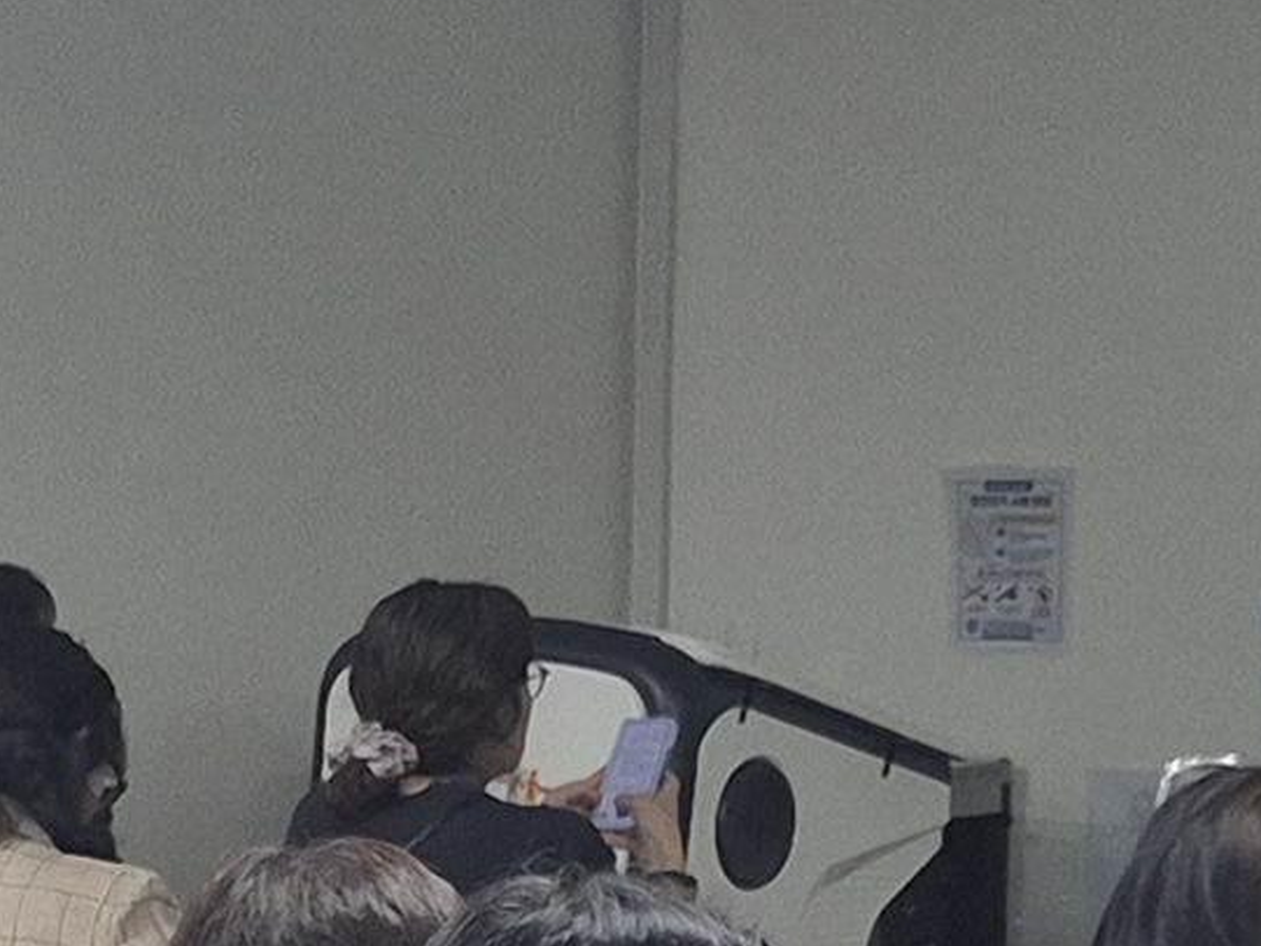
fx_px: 6194
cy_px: 1072
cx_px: 354
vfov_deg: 8.7
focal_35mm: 170
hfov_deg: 11.6
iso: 100
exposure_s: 1/120
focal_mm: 5.4
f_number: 1.8
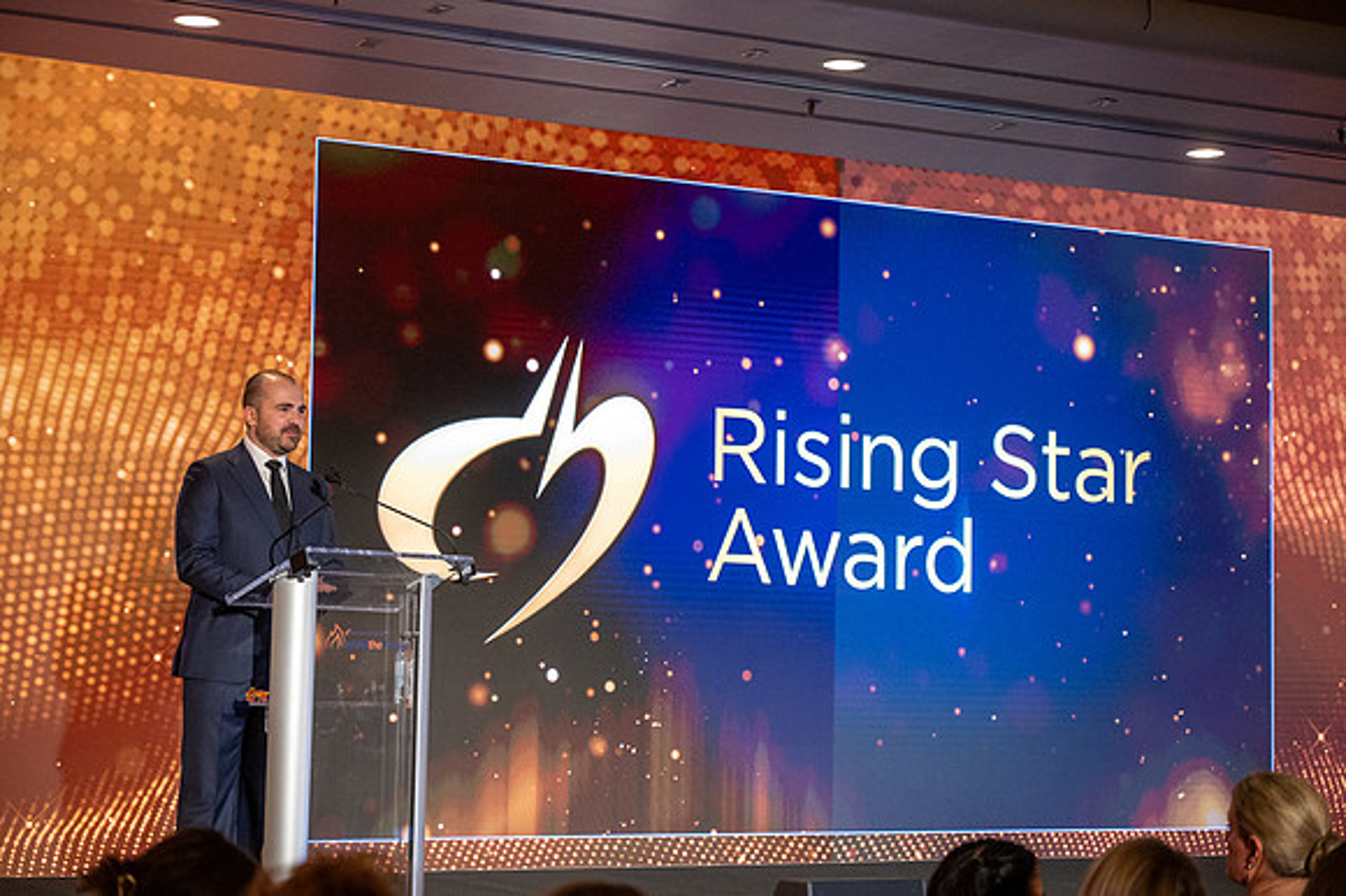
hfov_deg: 28.9
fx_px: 2616
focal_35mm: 70
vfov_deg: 19.4
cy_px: 448
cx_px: 673
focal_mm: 70
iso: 3200
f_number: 4
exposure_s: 1/200
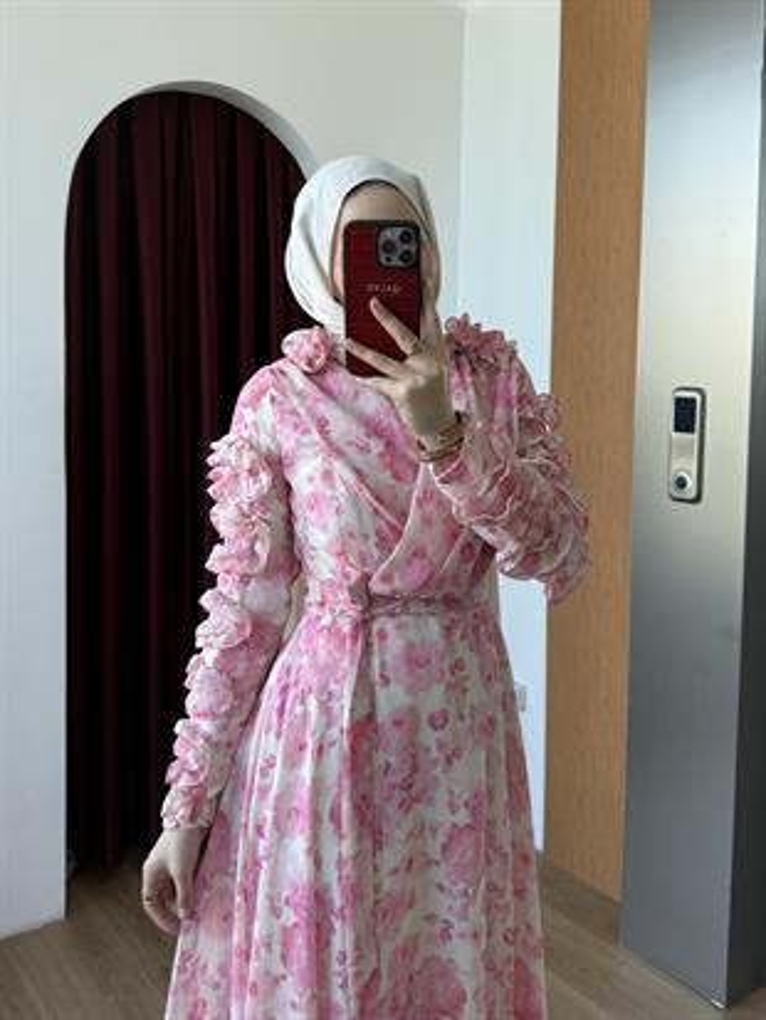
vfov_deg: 71.6
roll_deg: -1.1
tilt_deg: -17.9
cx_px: 383
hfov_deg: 56.8
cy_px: 510
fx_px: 708
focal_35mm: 24
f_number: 1.78
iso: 100
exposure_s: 1/121
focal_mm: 6.76
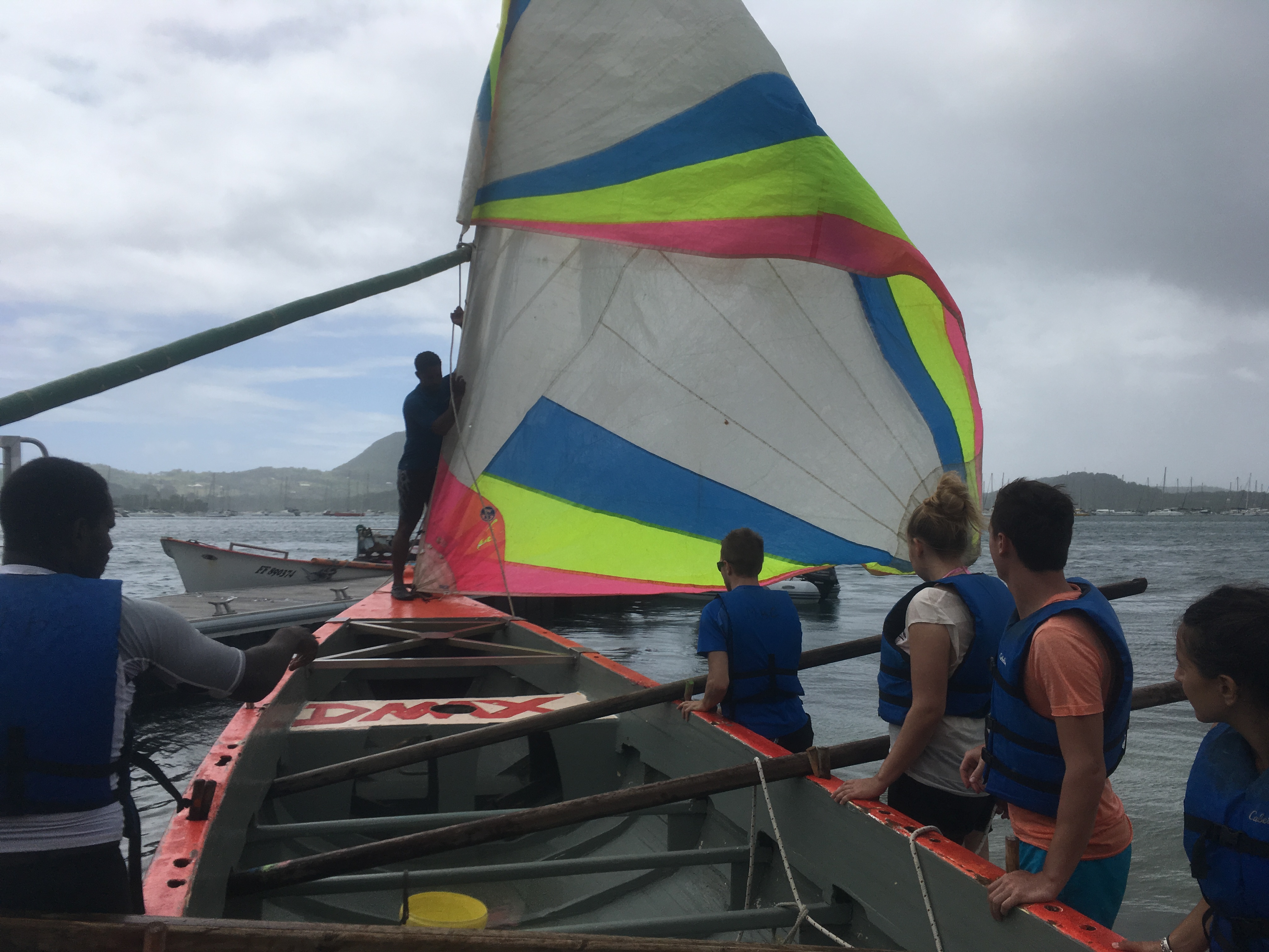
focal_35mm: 29
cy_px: 476
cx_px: 634
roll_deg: +1.2
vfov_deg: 48.2
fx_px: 1063
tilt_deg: +1.4
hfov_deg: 61.7
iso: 25
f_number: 2.2
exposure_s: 1/2137
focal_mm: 4.15
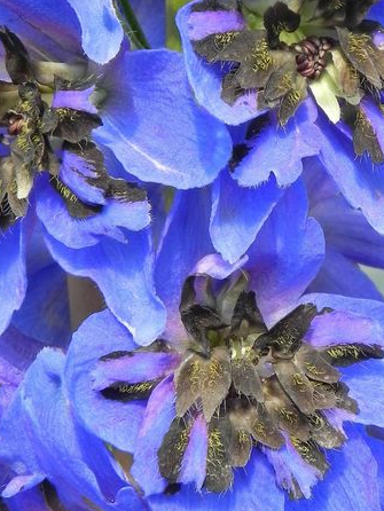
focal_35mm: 104
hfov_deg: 14.2
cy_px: 143
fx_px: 1537
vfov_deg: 18.8
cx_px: 202
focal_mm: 10.3
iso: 160
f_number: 6.3
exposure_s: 1/200
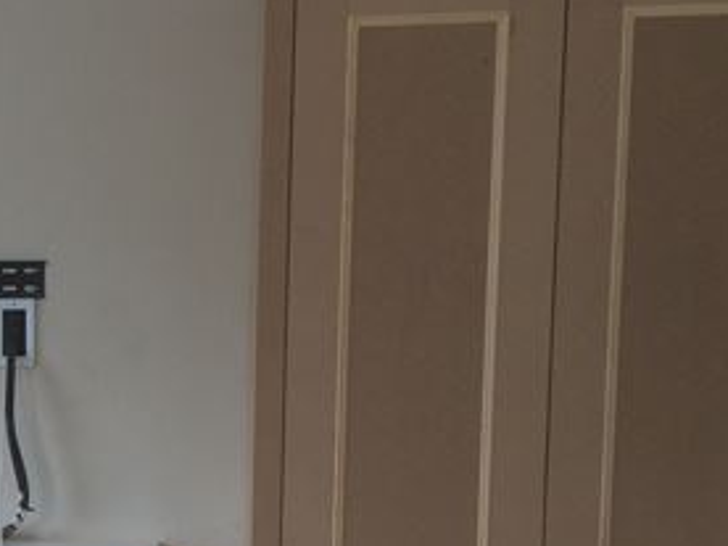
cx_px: -145
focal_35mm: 87
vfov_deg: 16.8
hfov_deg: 21.0
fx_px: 1830
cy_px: 485
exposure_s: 1/60
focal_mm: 4.12
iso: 40
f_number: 2.2
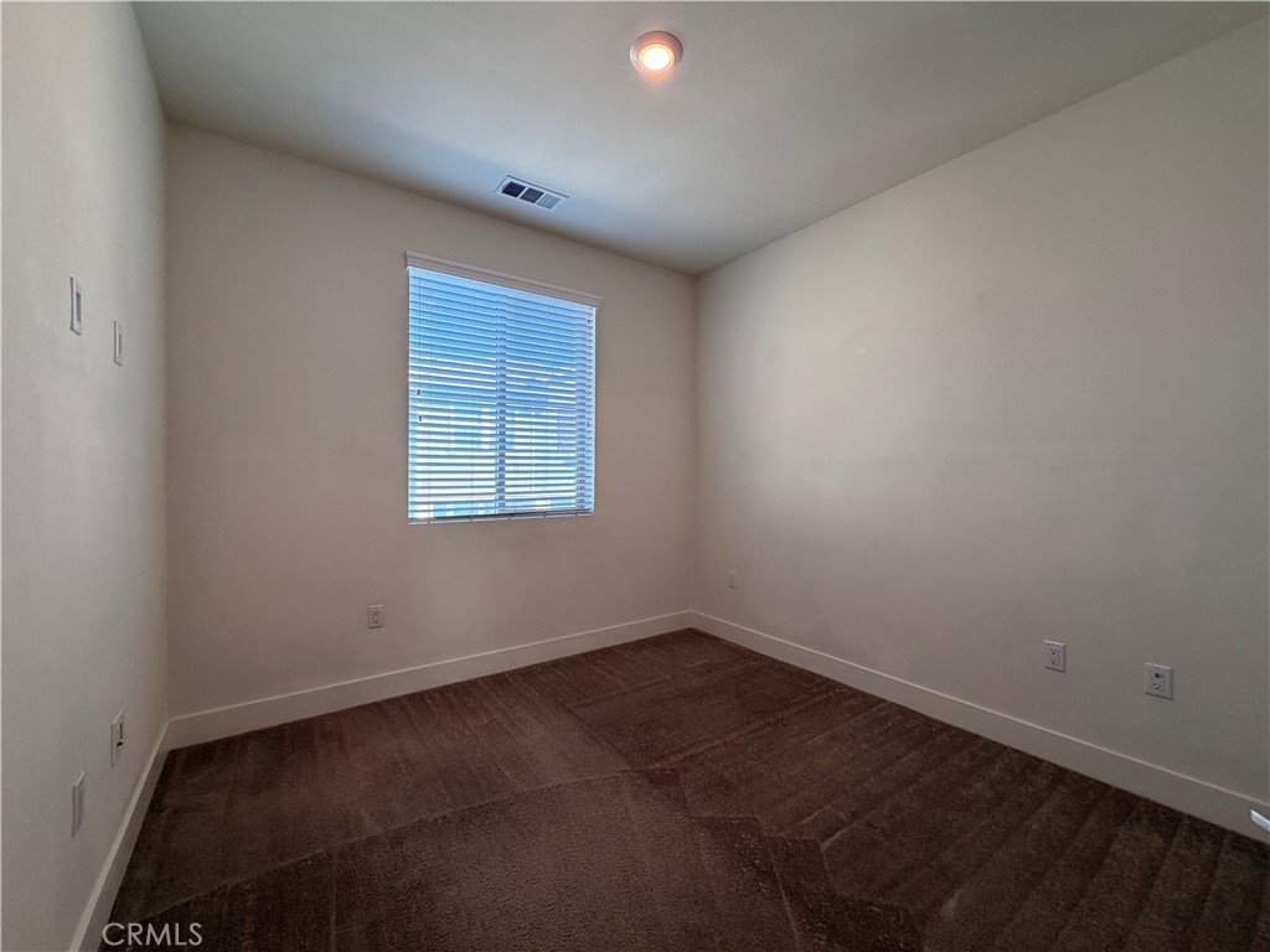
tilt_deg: -0.6
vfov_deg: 85.7
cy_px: 476
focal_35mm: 14
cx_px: 635
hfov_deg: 102.1
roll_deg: -0.4
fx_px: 514
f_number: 2.2
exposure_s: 1/120
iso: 160
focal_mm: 2.22
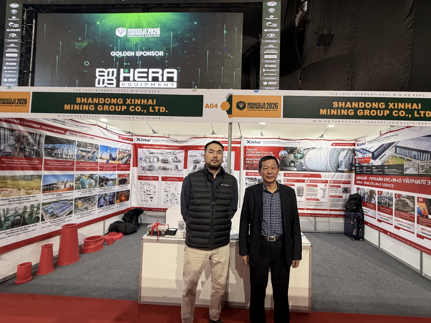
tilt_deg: +0.6
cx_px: 242
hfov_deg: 94.0
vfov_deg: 78.1
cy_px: 166
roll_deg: -1.2
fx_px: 199
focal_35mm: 16
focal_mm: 2.22
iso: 250
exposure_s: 1/100
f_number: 2.2
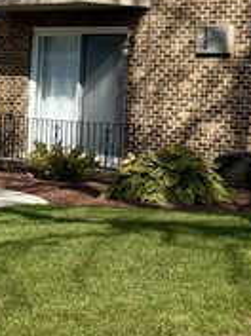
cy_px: 89
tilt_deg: -0.7
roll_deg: -2.5
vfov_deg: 12.4
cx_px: -167
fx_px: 1543
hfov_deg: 9.0
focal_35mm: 159
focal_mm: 5.96
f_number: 1.6
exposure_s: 1/4065
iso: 50
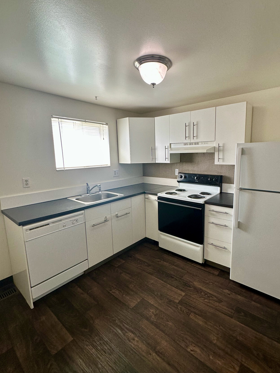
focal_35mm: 17
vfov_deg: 91.0
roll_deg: +0.5
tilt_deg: -7.6
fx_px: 183
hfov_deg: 74.3
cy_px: 181
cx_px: 161
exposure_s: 1/120
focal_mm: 2.22
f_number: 2.2
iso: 125
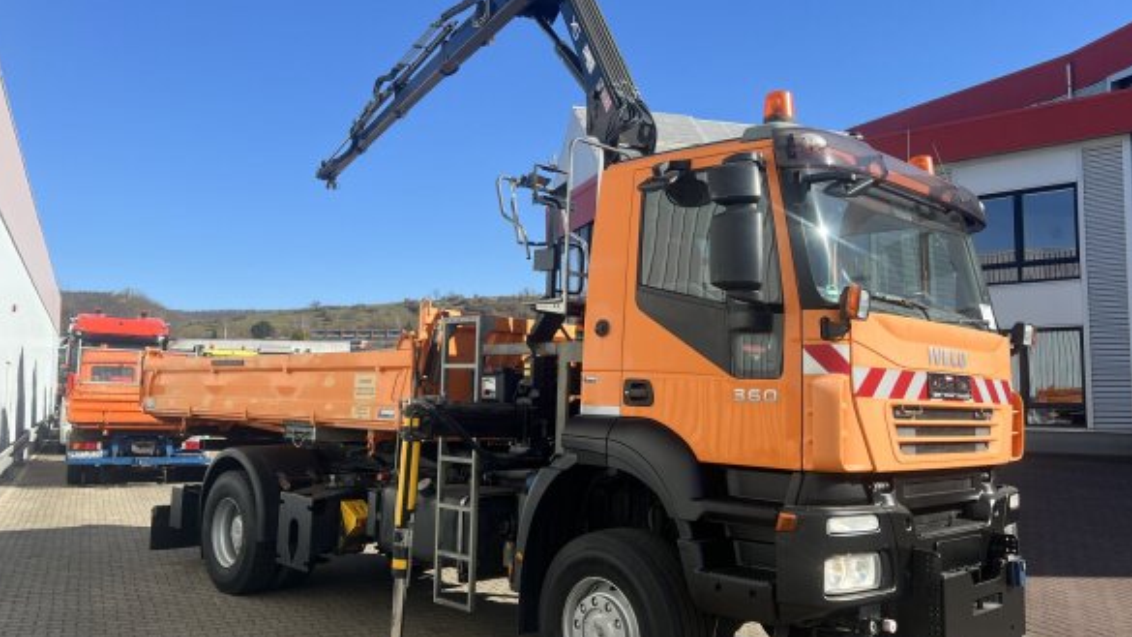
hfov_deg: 62.6
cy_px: 325
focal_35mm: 31
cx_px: 588
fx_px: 930
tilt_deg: +4.4
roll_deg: +0.1
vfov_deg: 37.8
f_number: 1.5
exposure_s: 1/3165
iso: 50
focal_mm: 5.7
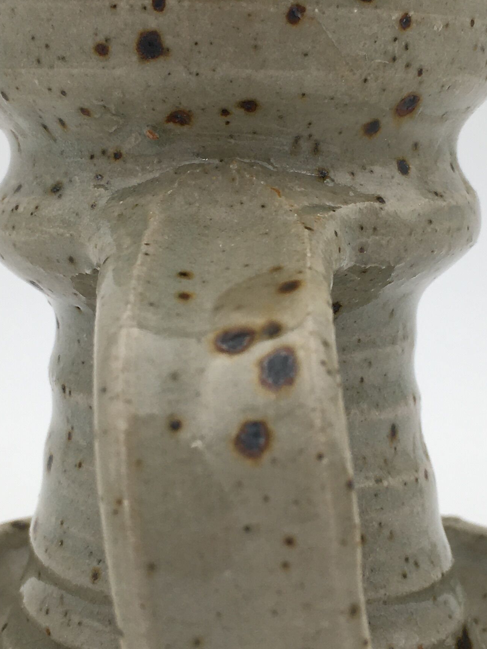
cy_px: 293
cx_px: 228
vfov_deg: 28.5
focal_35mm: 68
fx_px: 1276
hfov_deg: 21.6
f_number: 2.2
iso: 25
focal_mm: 4.15
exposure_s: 1/326
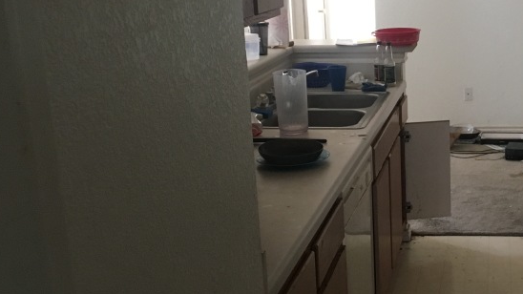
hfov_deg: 33.8
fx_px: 818
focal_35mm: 59
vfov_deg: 20.4
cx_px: 460
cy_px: 145
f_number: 2.2
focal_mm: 4.15
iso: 200
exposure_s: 1/24
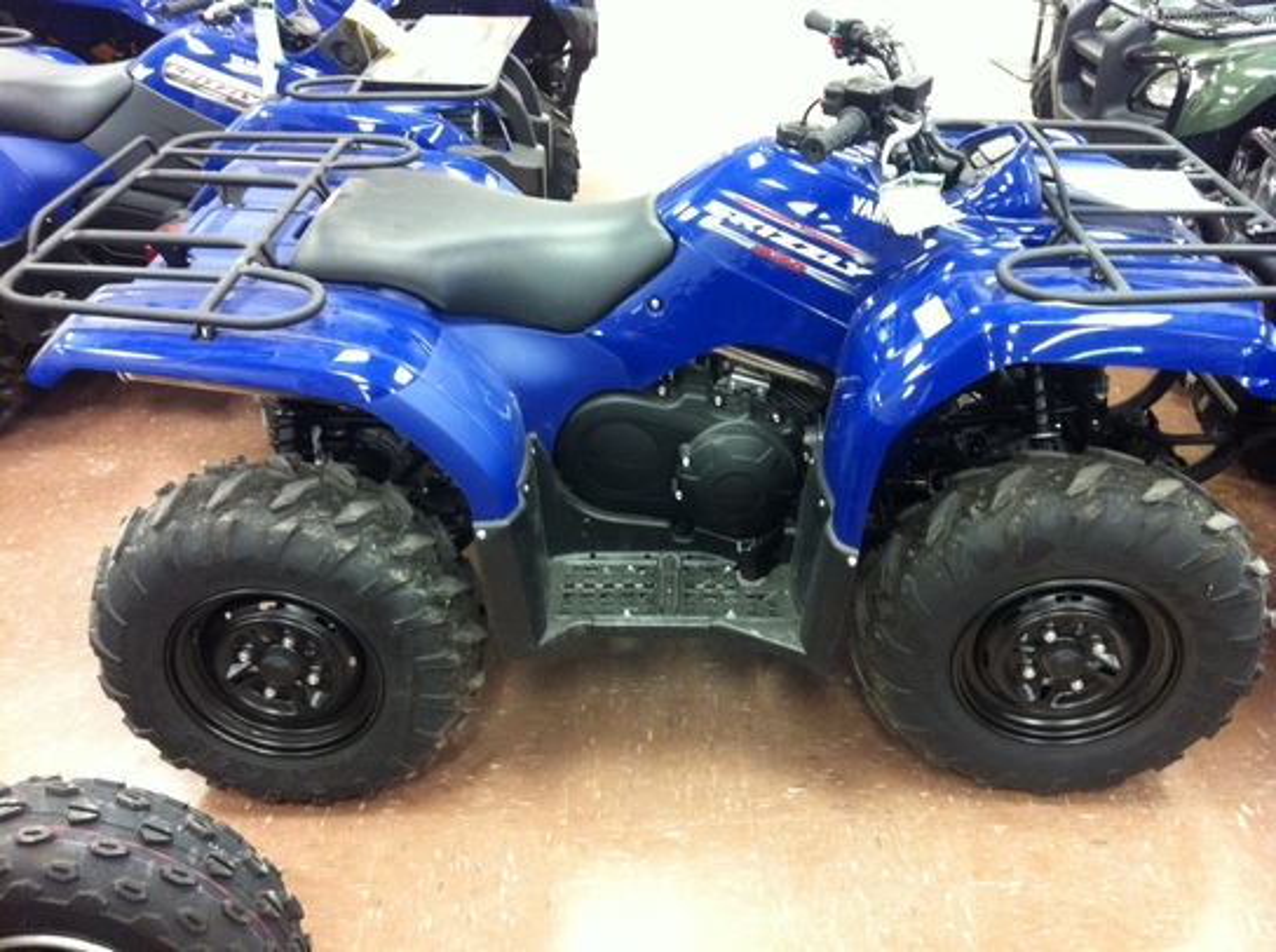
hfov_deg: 52.7
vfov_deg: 40.6
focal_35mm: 35
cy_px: 476
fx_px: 1288
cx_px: 638
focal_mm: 3.85
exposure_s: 1/15
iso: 320
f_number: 2.8
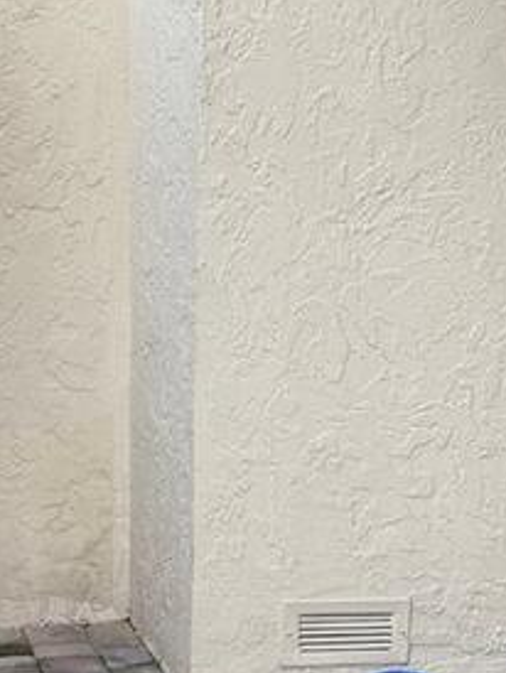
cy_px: 479
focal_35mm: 105
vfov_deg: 18.6
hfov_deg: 14.1
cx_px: 314
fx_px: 2043
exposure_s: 1/796
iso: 80
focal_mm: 6.76
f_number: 1.78
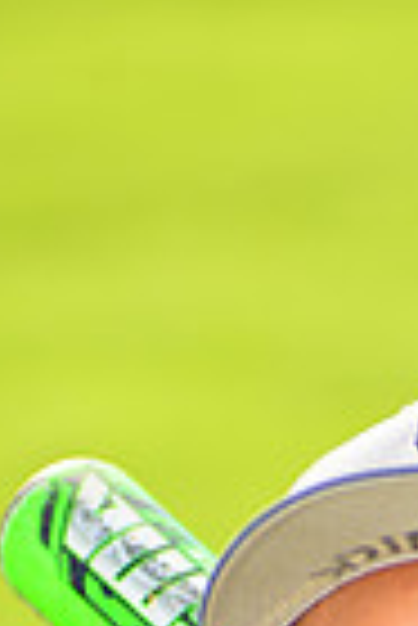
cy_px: 1171
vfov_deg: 2.7
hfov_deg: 1.8
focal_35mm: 771
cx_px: 564
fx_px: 13394
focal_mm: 185
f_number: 5
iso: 100
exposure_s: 1/250
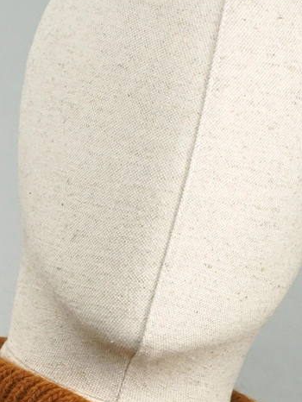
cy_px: 943
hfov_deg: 5.2
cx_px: -56
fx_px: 3312
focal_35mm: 285
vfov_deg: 6.6
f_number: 5
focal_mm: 32
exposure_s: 1/20
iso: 200
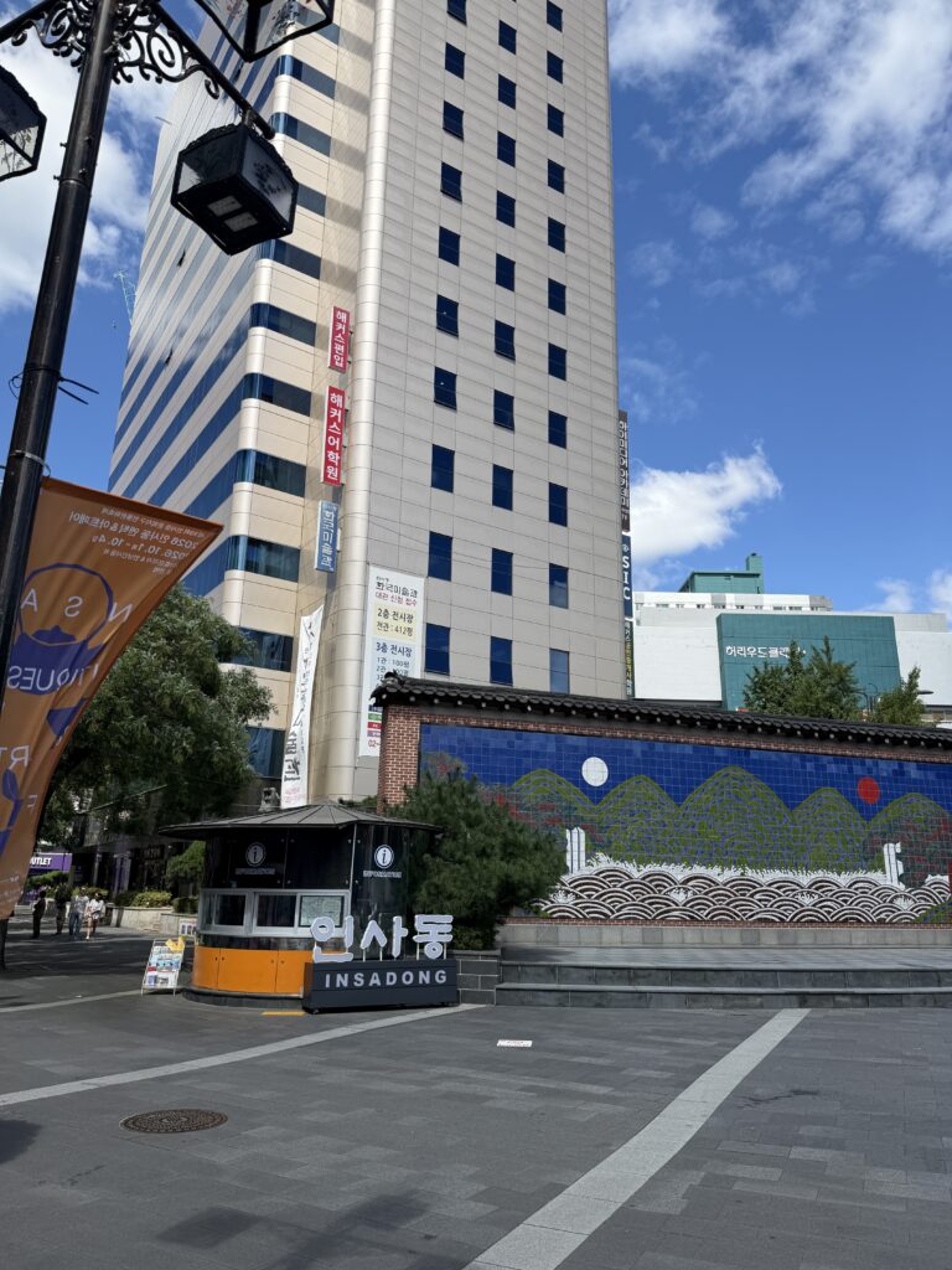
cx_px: 476
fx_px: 880
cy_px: 635
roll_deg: -1.5
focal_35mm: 24
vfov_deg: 71.6
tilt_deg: +17.3
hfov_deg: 56.8
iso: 80
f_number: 1.78
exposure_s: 1/3953
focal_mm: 6.76
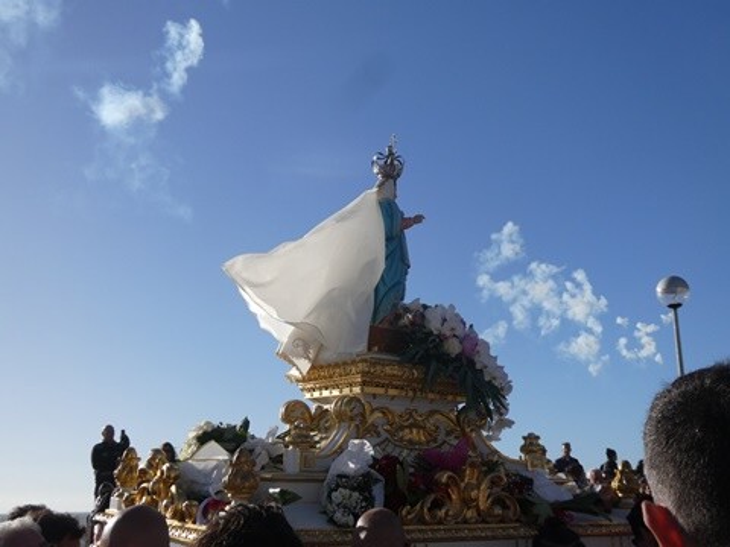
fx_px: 844
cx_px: 365
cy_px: 274
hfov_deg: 46.8
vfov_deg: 36.0
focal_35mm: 40
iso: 80
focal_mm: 7.2
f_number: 3.8
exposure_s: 1/1300
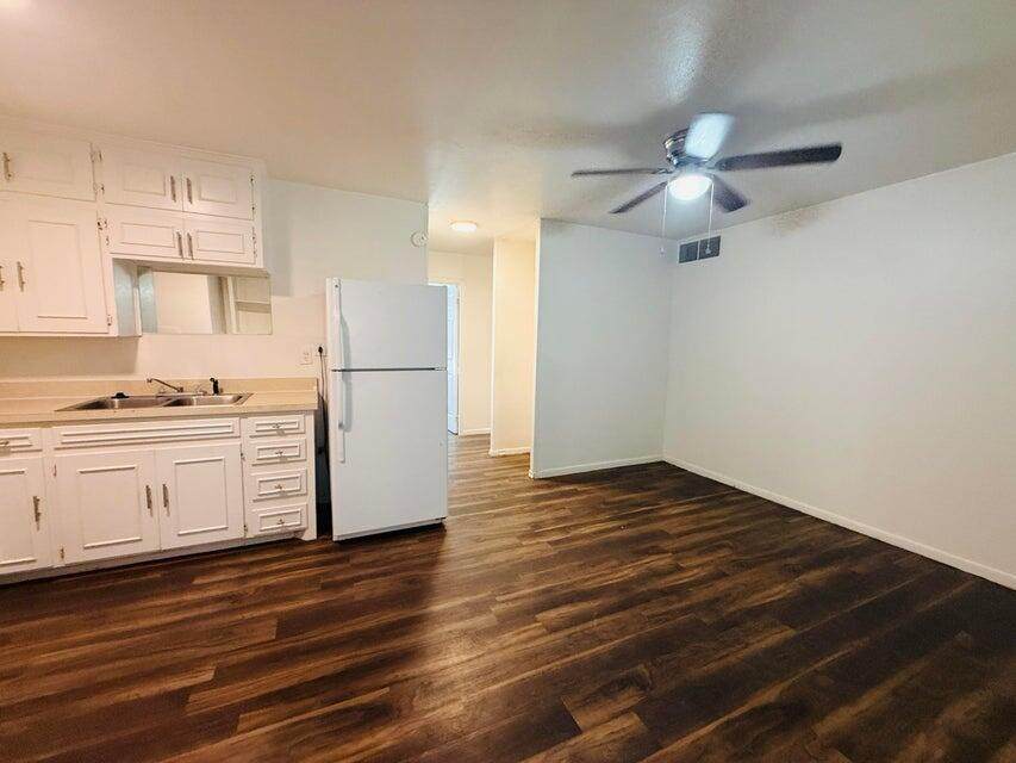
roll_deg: -2.0
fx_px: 411
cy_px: 382
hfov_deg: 102.1
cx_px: 508
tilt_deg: -4.8
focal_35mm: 14
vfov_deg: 85.7
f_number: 2.2
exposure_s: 1/60
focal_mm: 2.22
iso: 400
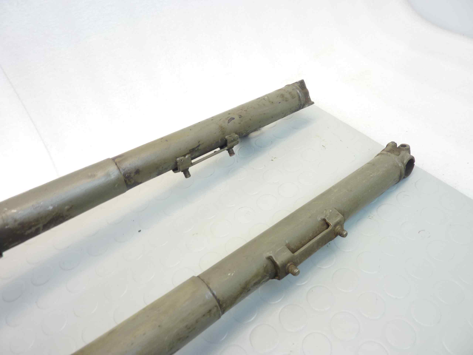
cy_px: 178
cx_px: 236
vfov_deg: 54.9
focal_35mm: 25
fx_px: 342
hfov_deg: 69.4
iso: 80
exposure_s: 1/13
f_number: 3.3
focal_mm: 4.1
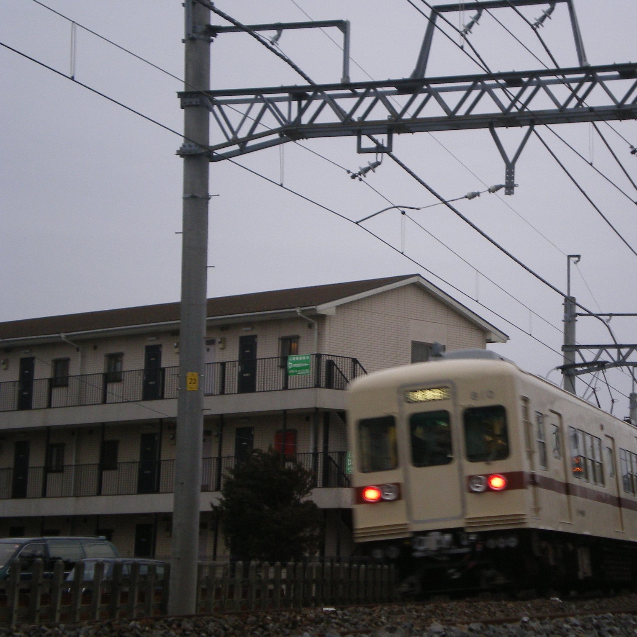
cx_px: 426
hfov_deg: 19.7
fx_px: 1832
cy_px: 318
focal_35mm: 88
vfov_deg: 19.7
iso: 160
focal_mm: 12.3
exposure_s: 1/50
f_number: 4.6
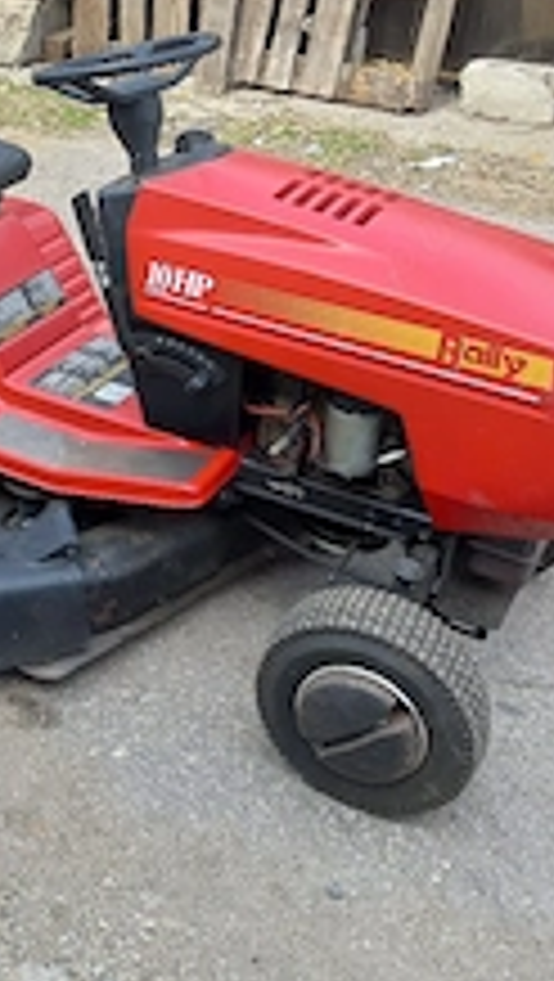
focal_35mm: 50
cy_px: 225
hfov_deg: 22.4
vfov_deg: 40.0
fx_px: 1303
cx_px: -90
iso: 25
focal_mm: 4.6
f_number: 2
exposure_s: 1/222
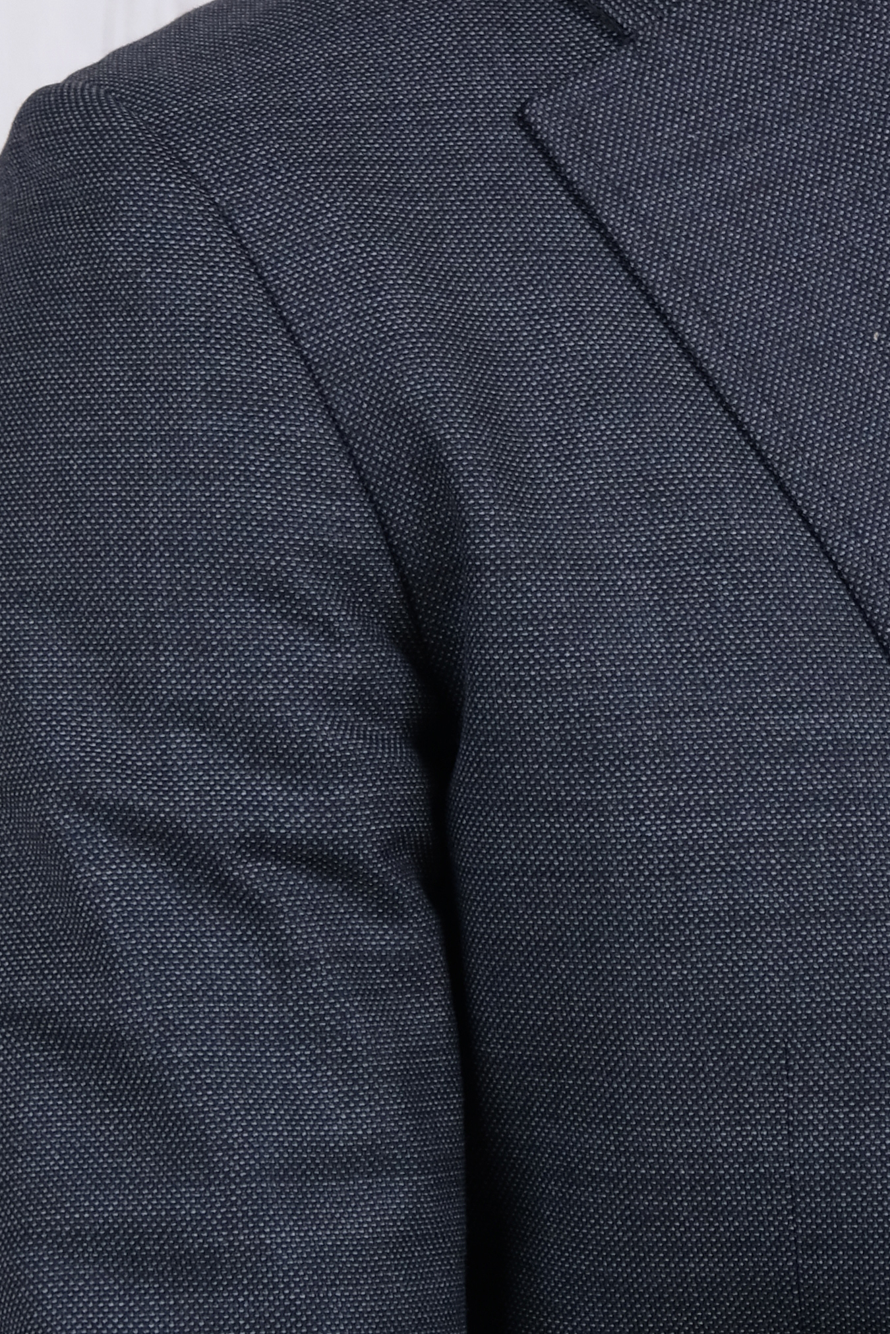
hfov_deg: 5.6
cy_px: -197
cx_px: 1057
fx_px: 9119
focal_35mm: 246
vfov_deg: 8.3
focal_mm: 55
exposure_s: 1/125
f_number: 8
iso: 400
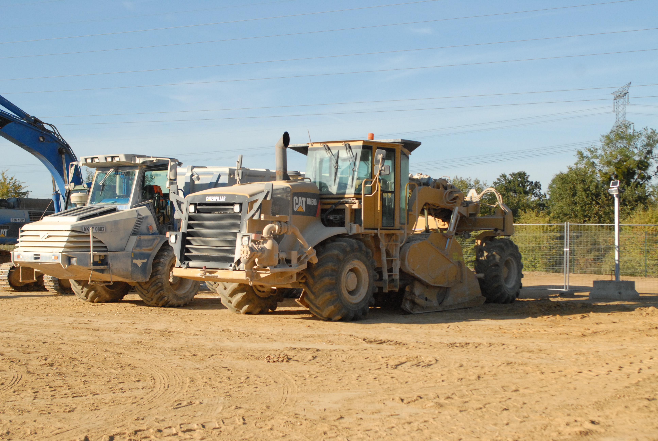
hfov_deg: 36.8
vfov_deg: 25.1
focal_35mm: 54
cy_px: 220
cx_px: 329
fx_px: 988
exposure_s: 1/2500
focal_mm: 36
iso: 800
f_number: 5
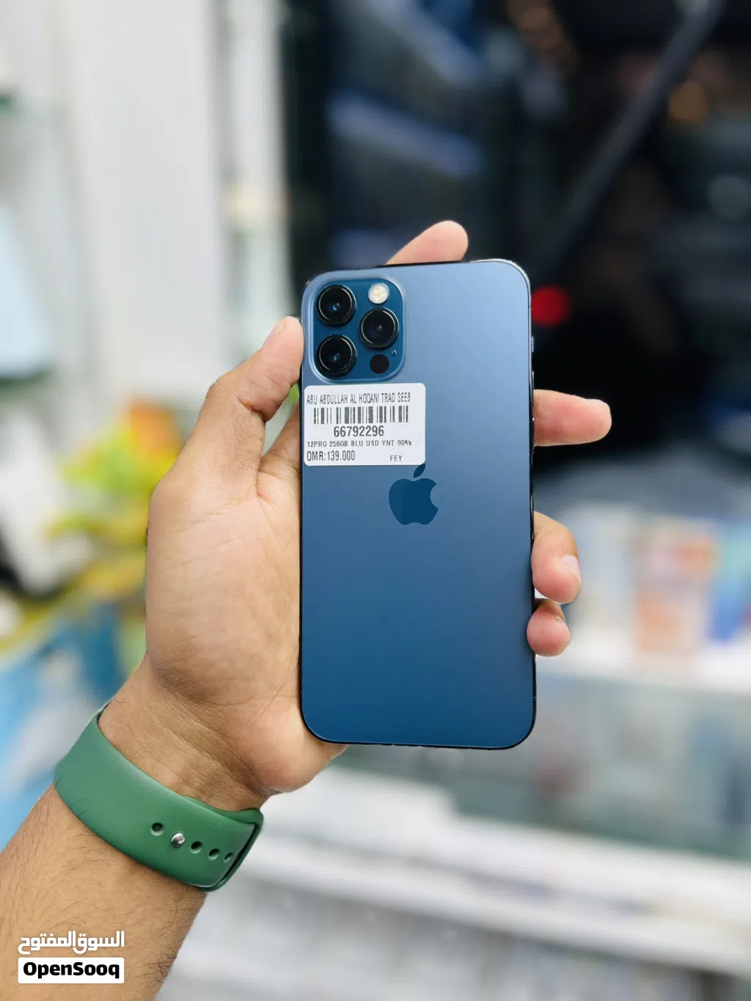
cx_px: 376
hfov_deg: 53.1
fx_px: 752
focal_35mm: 26
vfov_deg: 67.3
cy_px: 500
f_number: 1.5
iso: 40
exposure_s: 1/261
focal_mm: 5.7
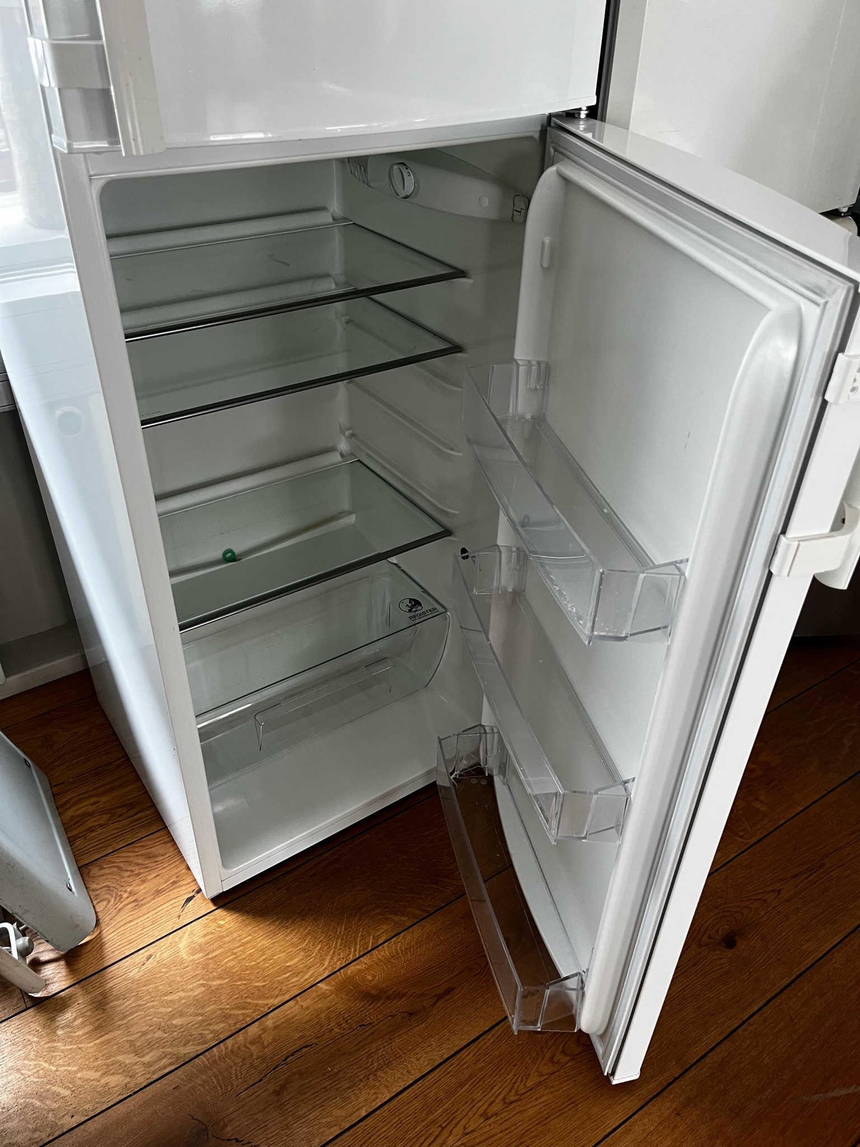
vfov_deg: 67.3
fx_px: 862
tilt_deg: -37.8
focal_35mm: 26
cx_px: 430
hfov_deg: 53.0
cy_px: 574
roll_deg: -1.2
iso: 125
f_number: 1.6
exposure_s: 1/61
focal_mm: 5.1
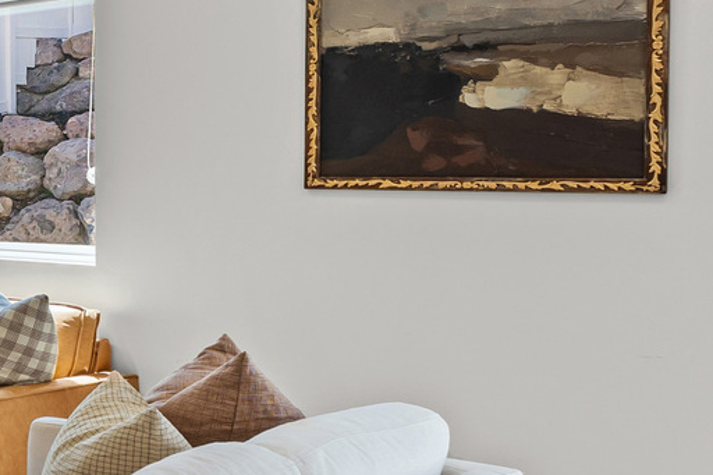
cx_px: -603
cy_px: 173
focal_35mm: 56
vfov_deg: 24.1
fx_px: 1109
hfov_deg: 21.3
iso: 250
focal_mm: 14
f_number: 9
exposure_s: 1/10
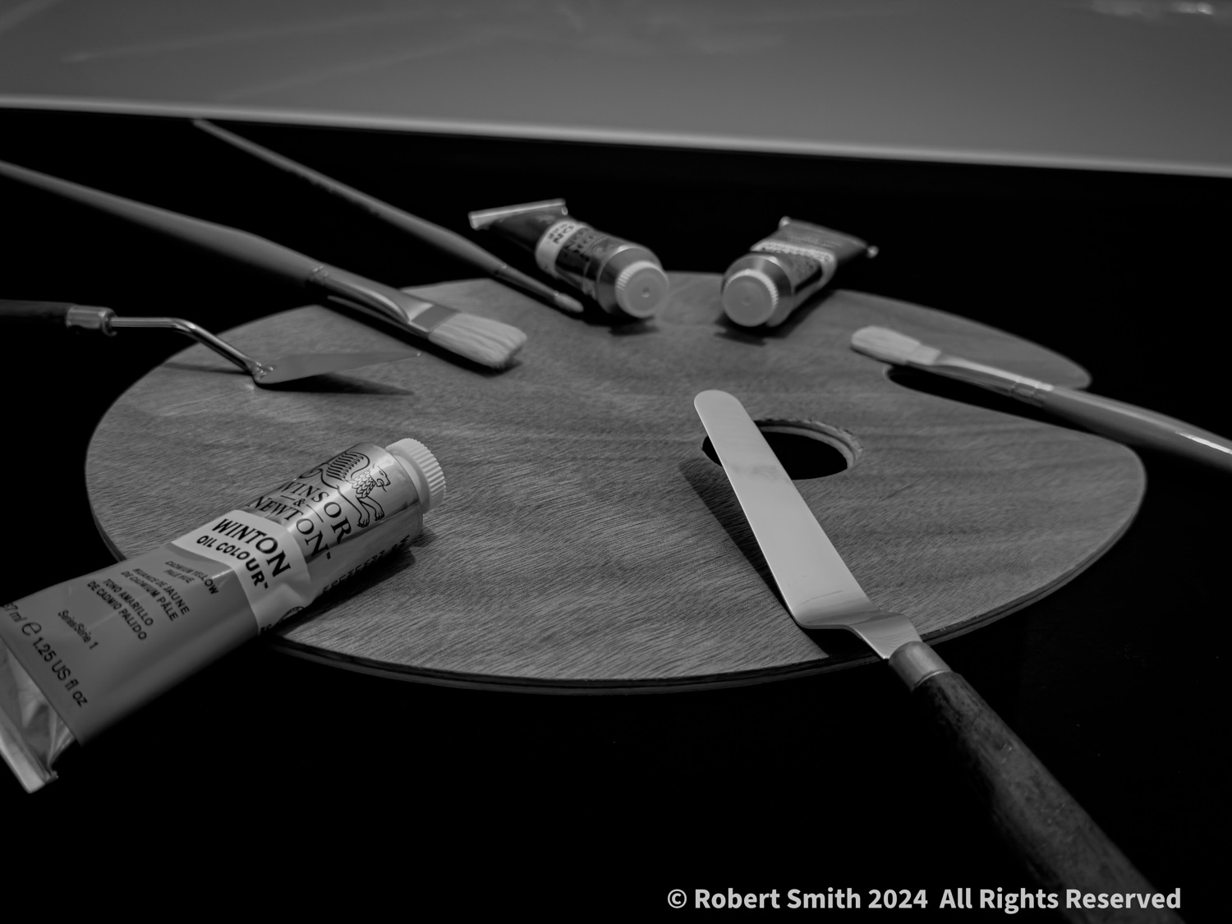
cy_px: 462
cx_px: 616
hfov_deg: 55.4
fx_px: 1174
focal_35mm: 33
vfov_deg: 42.9
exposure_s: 1/60
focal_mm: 6.86
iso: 400
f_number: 1.8
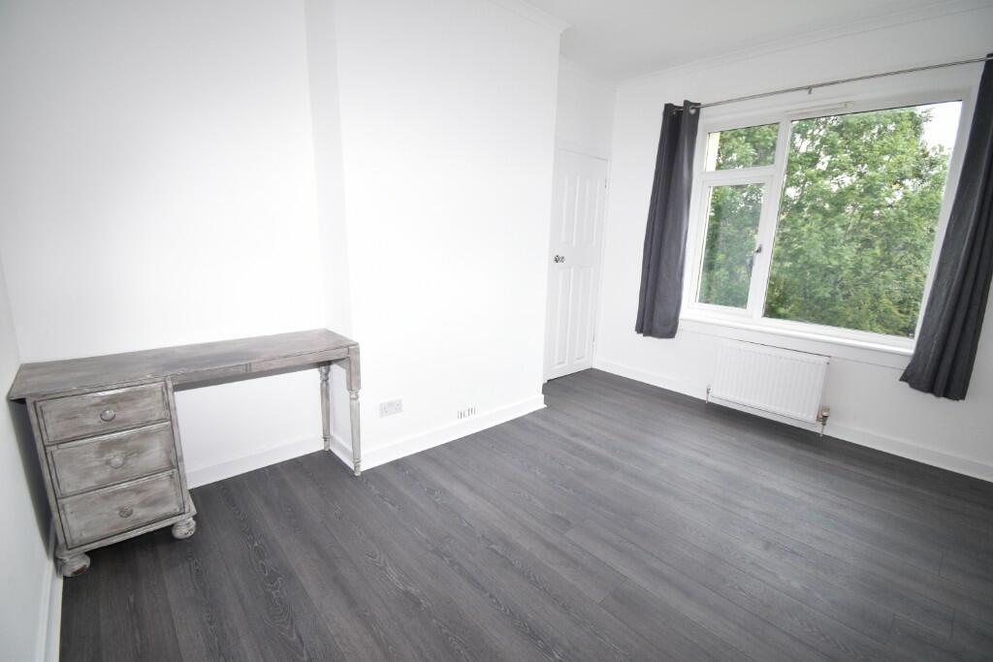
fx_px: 414
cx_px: 496
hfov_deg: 100.4
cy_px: 331
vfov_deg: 77.3
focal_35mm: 15
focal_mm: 10
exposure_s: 1/250
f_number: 4.5
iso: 500
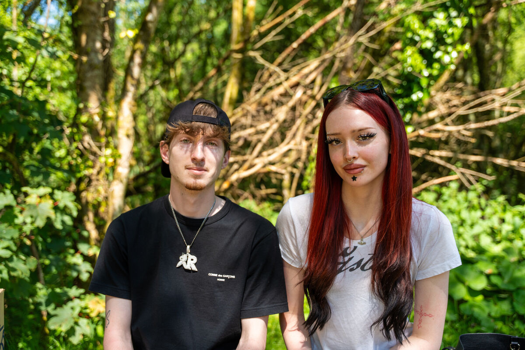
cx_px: 262
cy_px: 175
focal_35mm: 36
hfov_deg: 53.5
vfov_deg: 37.2
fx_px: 521
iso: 125
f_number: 2.8
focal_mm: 35.7
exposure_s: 1/400
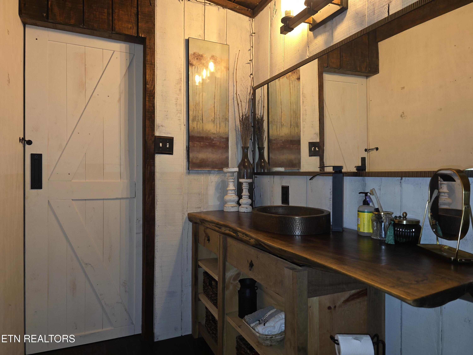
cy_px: 178
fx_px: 314
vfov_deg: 58.9
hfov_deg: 73.9
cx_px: 236
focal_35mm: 23
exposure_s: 1/30
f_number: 1.7
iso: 100
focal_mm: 6.3
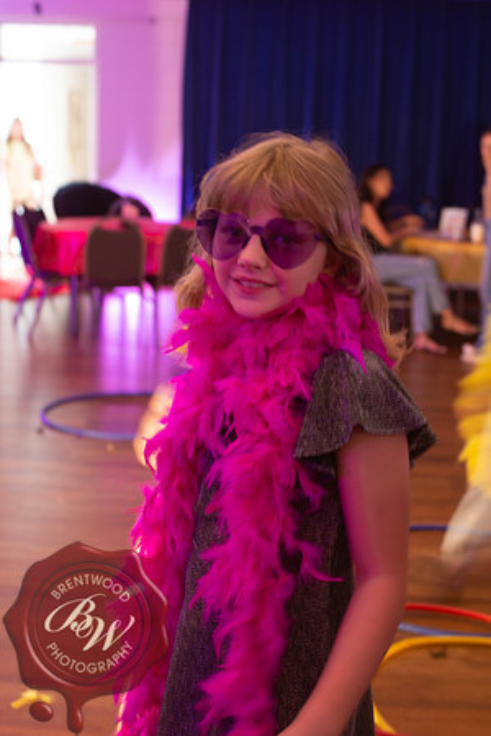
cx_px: 246
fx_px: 1023
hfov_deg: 27.0
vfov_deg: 39.6
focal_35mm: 50
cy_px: 368
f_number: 4.5
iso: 500
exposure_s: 1/5
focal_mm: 50
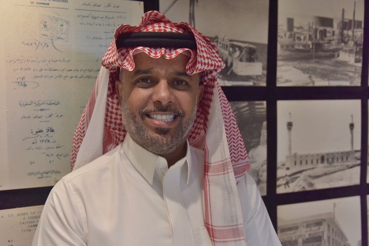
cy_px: 123
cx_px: 184
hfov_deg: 41.1
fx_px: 492
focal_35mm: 48
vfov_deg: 28.1
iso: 1250
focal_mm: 48
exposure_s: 1/200
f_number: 7.1
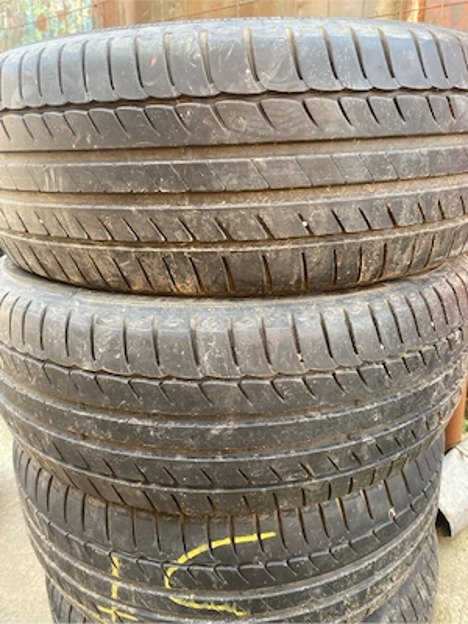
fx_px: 469
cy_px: 312
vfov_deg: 67.3
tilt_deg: -14.1
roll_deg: -1.5
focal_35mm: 26
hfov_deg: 53.1
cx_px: 234
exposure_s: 1/121
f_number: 1.8
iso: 80
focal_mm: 4.25
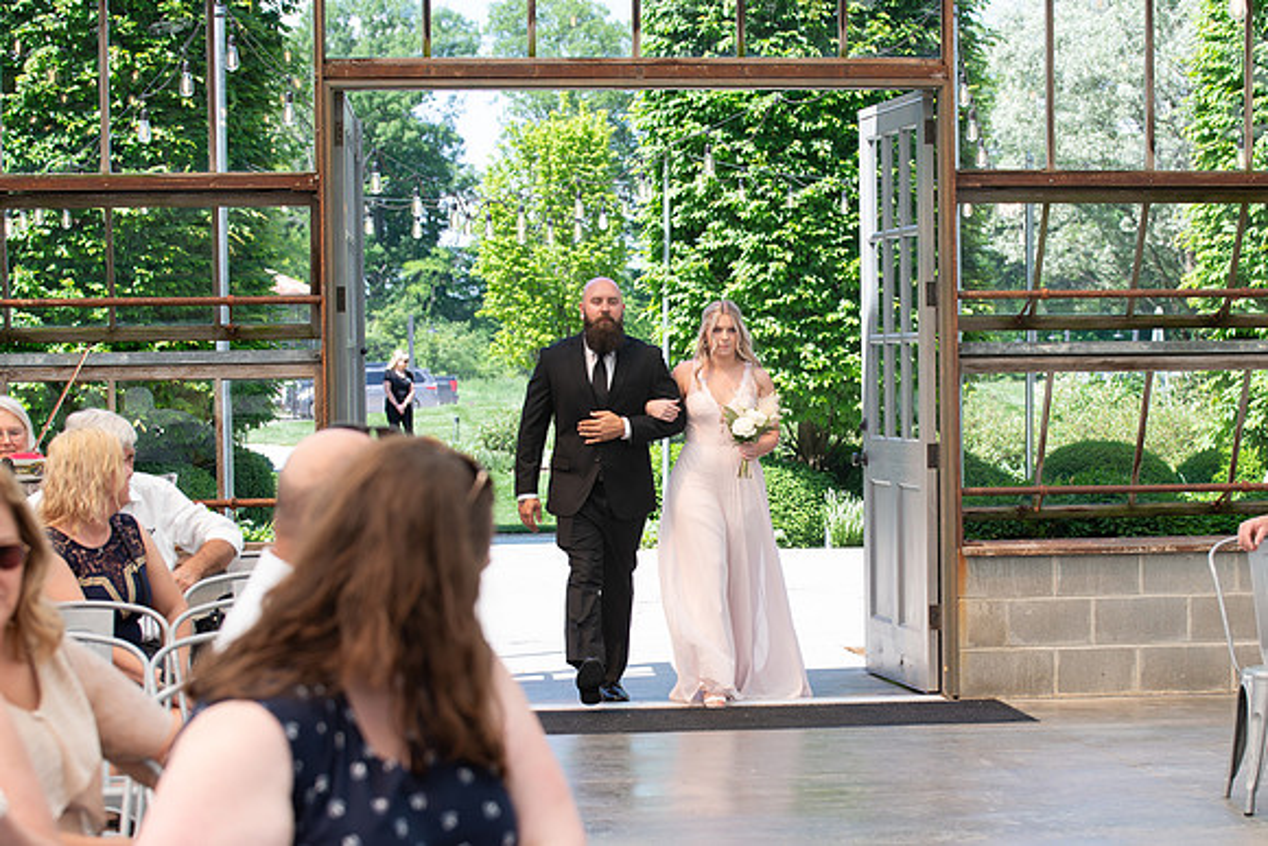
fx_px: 3447
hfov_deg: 20.8
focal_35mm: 98
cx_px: 748
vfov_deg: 14.0
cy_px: 575
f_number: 5
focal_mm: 70
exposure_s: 1/250
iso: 160
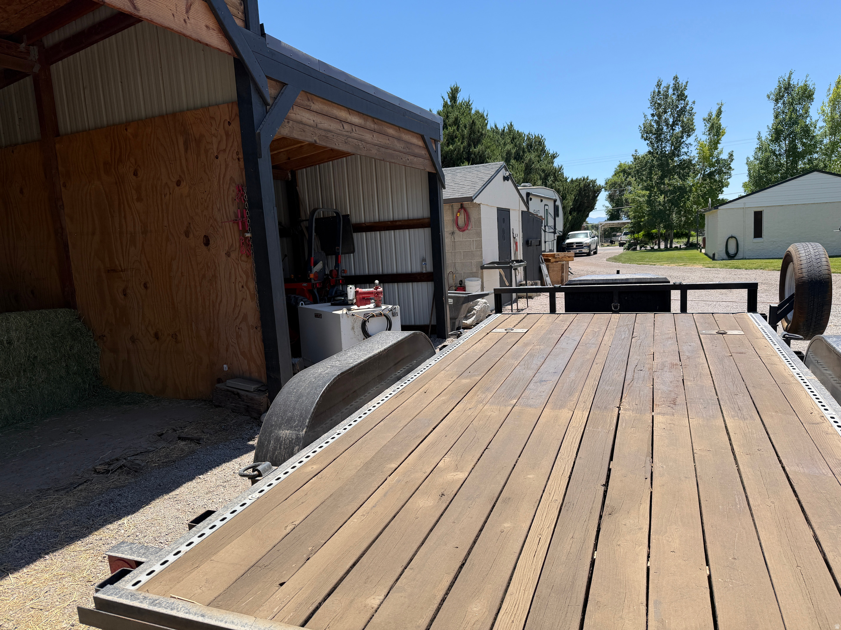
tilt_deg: -7.1
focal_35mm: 24
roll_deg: +3.8
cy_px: 315
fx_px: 583
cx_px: 420
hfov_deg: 71.6
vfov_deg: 56.8
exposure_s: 1/3145
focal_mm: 6.76
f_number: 1.78
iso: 80
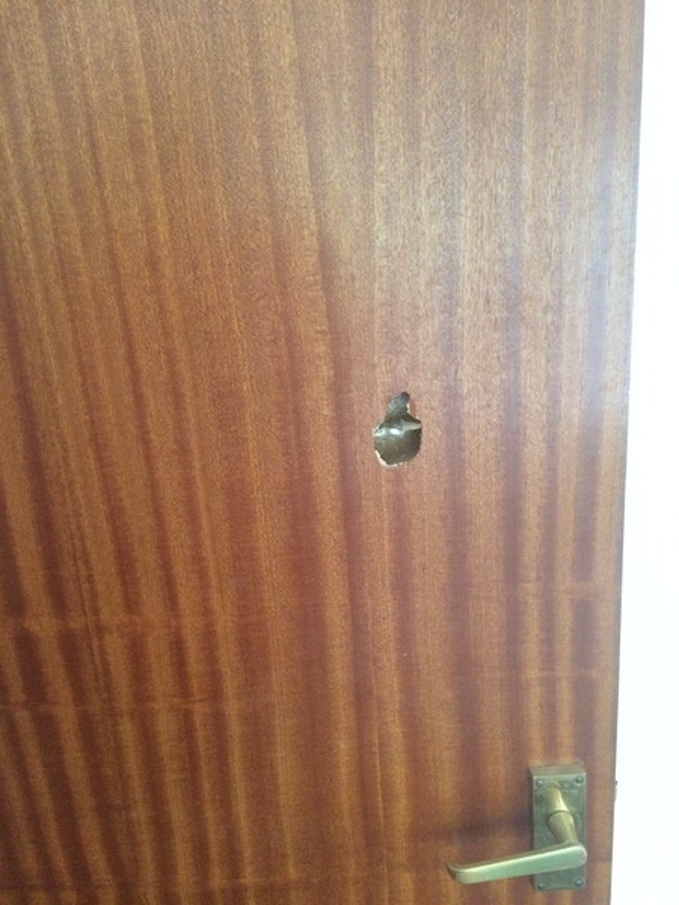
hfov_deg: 48.2
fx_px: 758
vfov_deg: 61.7
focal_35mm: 29
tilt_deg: -20.8
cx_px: 340
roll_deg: +5.6
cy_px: 452
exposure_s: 1/17
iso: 320
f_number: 2.2
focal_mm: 4.15
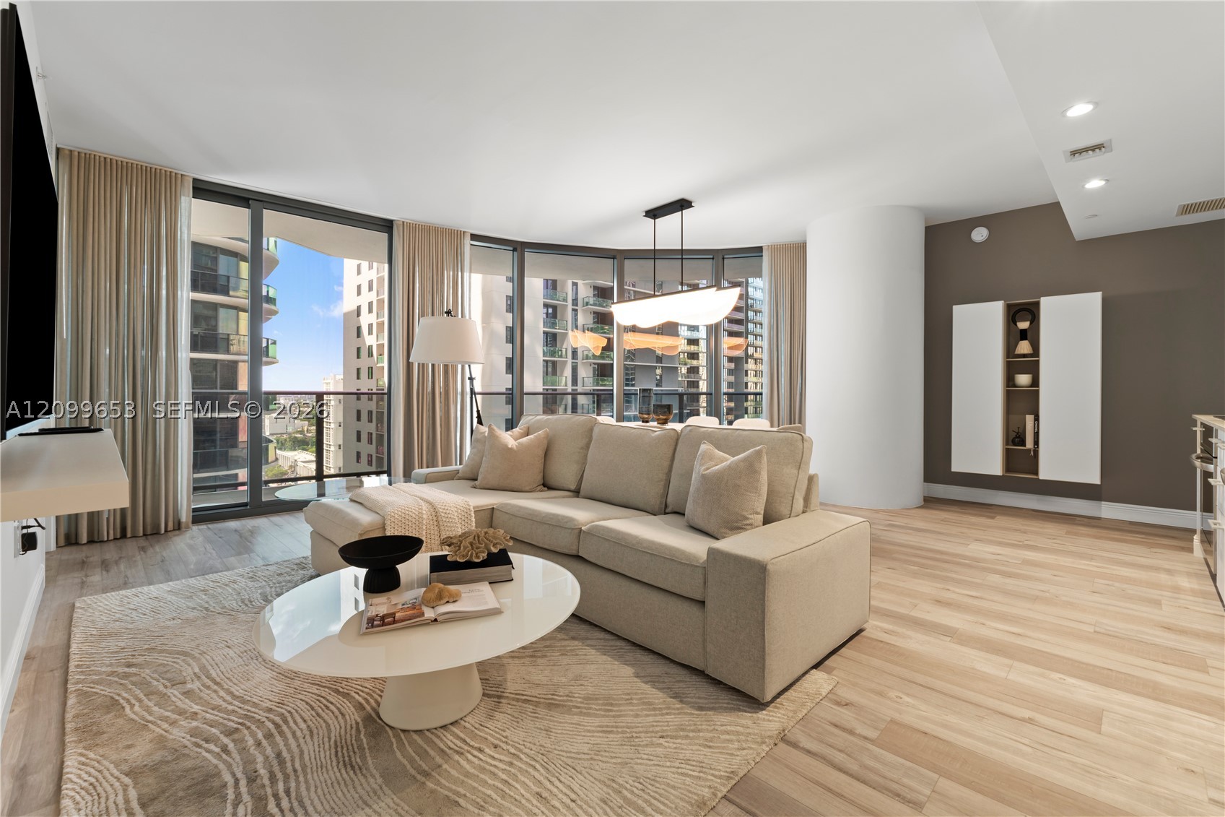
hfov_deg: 100.4
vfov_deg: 77.3
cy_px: 408
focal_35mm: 15
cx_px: 612
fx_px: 510
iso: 100
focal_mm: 10
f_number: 9
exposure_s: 6
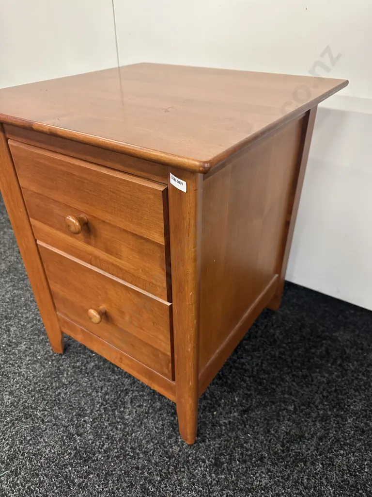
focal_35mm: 24
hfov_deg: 56.8
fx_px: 344
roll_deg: -0.9
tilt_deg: -34.4
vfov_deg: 71.6
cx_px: 186
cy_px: 248
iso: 250
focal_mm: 6.86
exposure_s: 1/50
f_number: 1.78
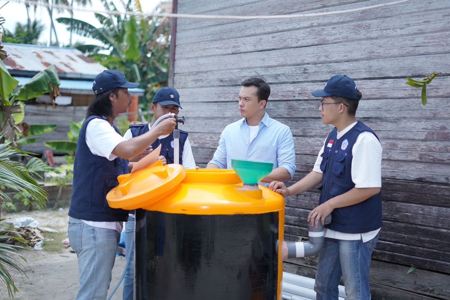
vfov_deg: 27.0
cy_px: 150
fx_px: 625
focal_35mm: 50
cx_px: 225
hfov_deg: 39.6
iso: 100
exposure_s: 1/1000
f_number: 1.8
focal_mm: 50
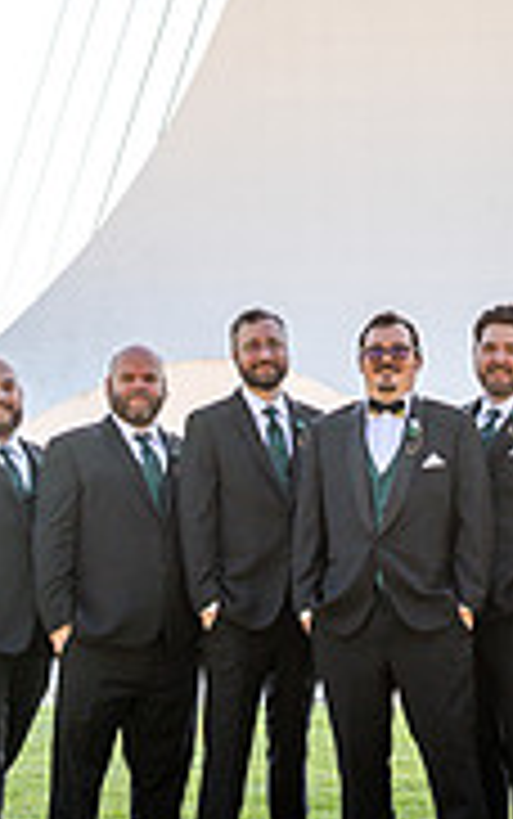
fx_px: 3931
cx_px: 436
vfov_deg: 11.8
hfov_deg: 7.5
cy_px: 54
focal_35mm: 176
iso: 400
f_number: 5.6
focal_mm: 70
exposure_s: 1/800
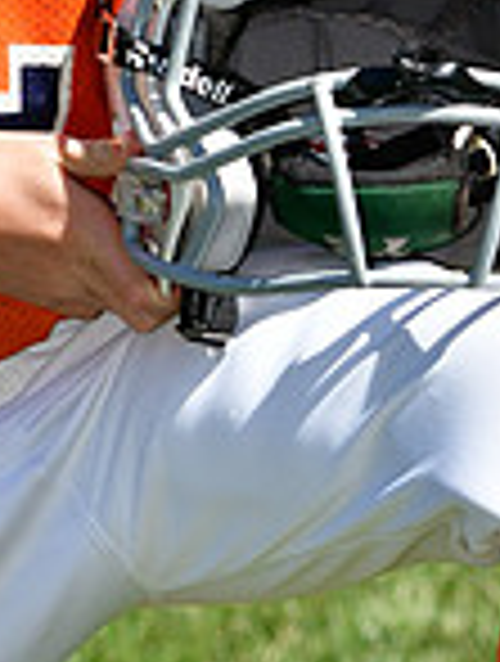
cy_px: -410
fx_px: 9799
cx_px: -29
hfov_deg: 2.9
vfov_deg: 3.8
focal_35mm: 511
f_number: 4.5
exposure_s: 1/3200
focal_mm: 90
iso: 400
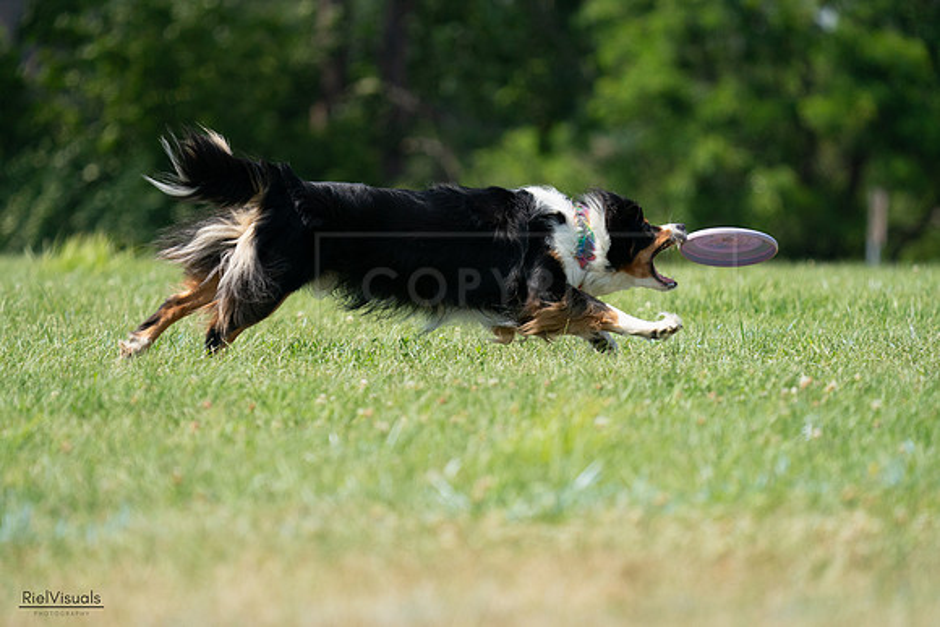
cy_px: 314
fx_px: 10368
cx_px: 470
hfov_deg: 5.2
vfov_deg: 3.5
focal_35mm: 397
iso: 1250
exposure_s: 1/4000
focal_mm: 397
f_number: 6.3
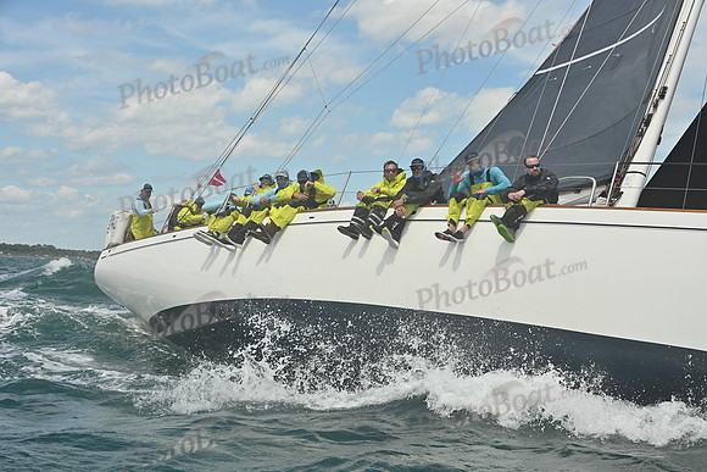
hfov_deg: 28.8
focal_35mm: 70
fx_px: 1375
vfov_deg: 19.5
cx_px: 354
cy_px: 236
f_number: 10
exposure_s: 1/1250
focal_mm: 70
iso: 320
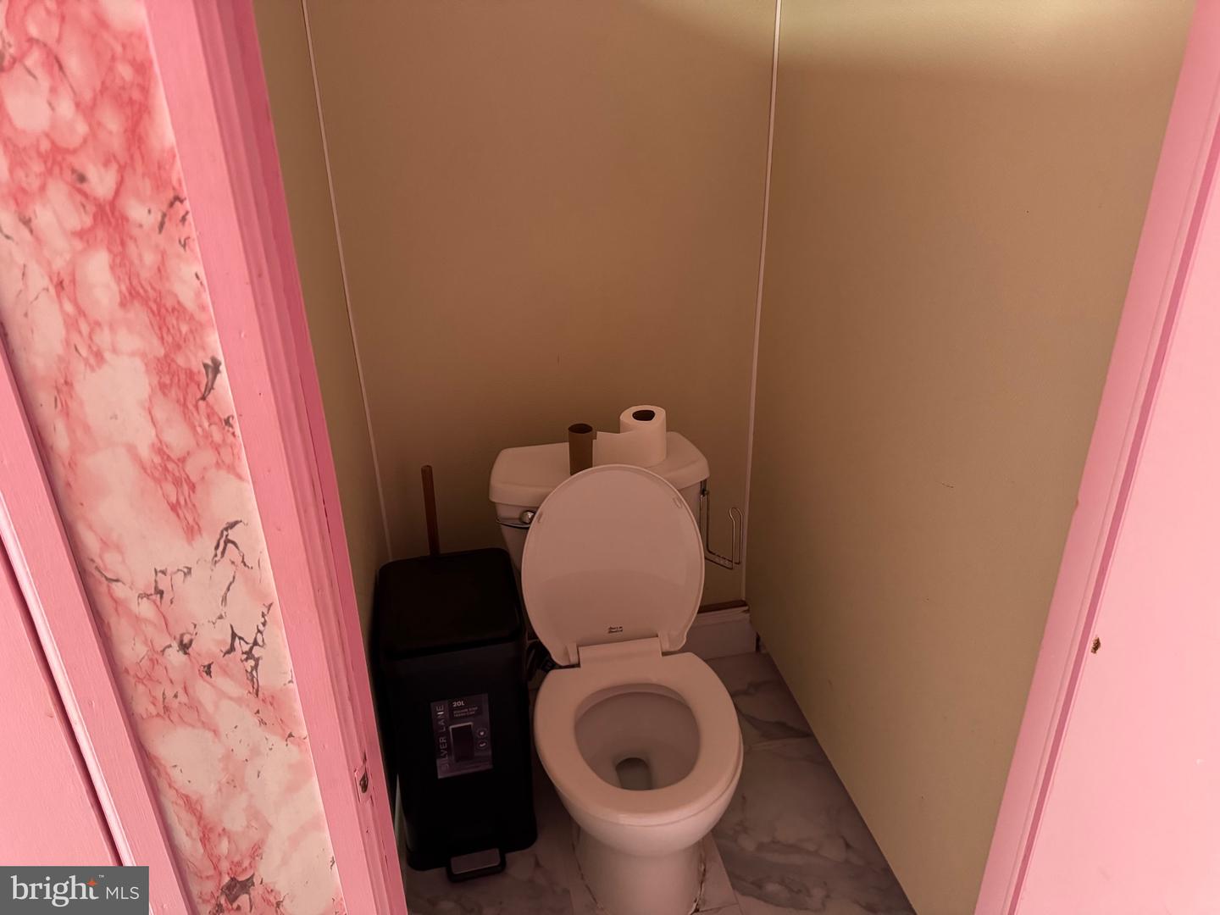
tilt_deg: -24.8
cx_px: 610
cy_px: 458
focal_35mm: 24
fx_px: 846
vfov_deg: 56.8
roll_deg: +0.8
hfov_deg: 71.6
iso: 640
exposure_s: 1/60
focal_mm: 6.76
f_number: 1.78
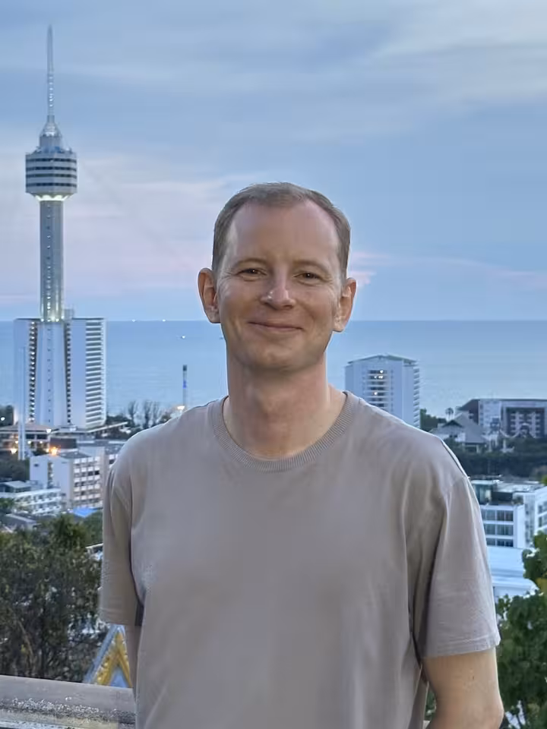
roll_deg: -0.7
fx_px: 1011
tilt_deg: -0.1
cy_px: 364
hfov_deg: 30.3
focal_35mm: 48
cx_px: 274
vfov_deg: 39.7
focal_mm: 6.86
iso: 200
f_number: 1.78
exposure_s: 1/60
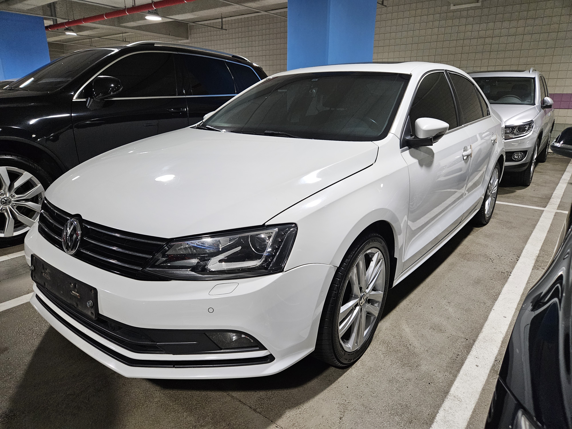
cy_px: 214
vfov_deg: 58.9
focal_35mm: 23
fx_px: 380
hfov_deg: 73.9
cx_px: 286
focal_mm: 5.4
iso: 500
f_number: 1.8
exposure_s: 1/120
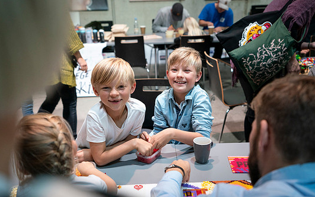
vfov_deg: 32.7
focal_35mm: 39
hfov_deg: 50.4
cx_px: 160
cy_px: 112
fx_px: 335
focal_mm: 35
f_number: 2.8
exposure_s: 1/160
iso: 2500
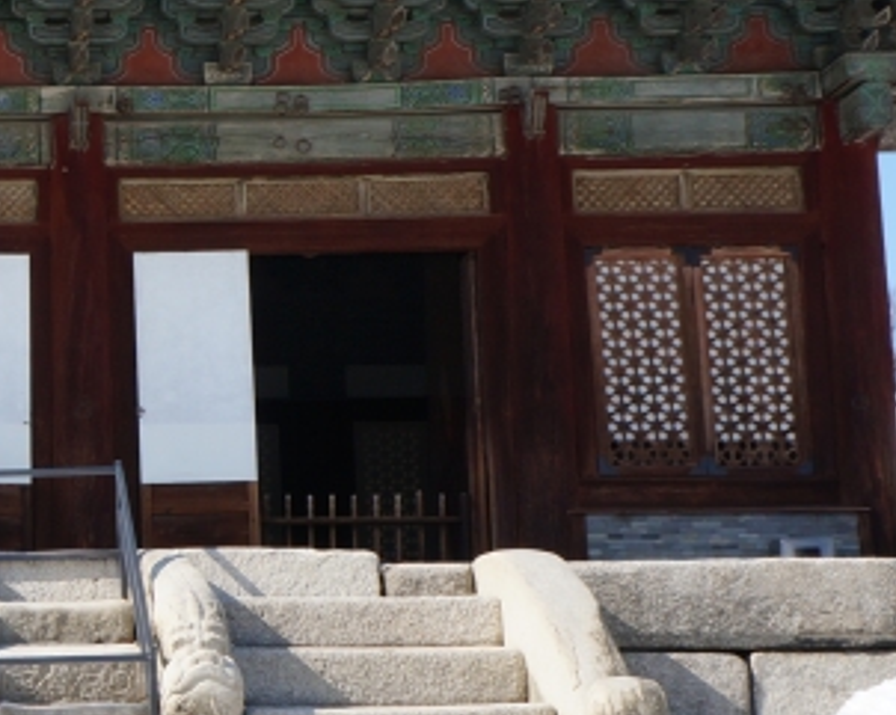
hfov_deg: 20.2
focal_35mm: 89
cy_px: 466
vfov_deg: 17.3
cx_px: -199
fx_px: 2346
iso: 200
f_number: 13
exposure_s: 1/160
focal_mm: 19
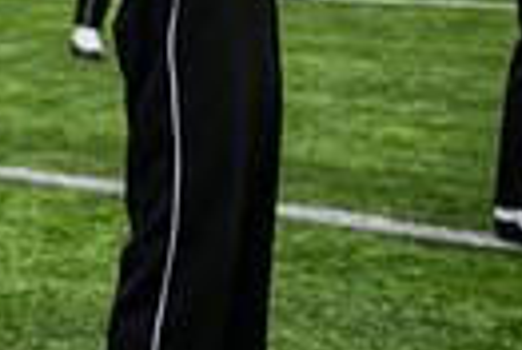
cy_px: -82
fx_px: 1540
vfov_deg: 12.6
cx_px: -343
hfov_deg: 16.8
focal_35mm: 106
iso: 200
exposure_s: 1/500
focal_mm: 24
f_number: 2.8
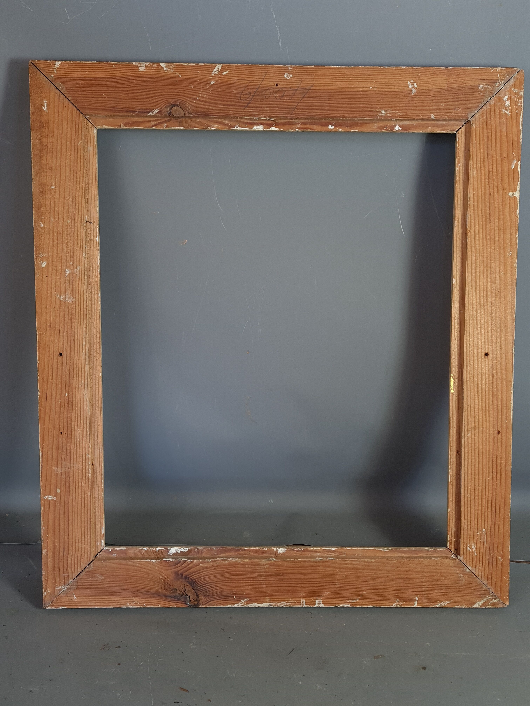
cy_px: 353
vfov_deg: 67.3
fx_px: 531
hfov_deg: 53.1
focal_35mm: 26
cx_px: 265
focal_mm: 5.4
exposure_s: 1/100
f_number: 1.8
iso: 64
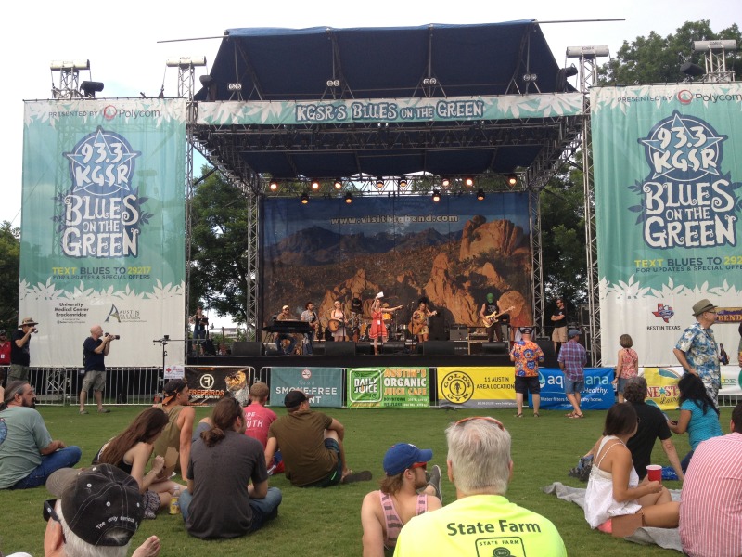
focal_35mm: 35
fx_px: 750
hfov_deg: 52.6
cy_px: 278
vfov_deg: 40.7
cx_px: 371
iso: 50
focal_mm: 4.28
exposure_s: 1/235
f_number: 2.4
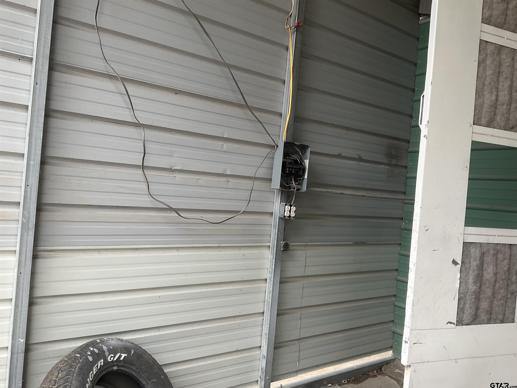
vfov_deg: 48.2
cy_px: 194
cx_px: 258
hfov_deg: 61.7
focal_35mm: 29
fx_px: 433
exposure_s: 1/122
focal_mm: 3
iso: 32
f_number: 1.8
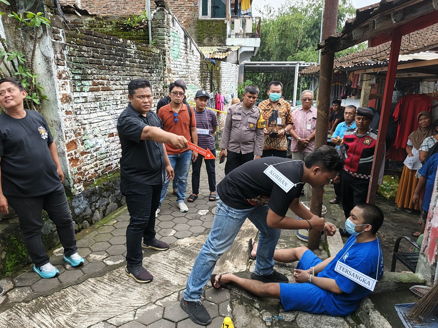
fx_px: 291
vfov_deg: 58.9
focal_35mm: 23
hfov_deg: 73.9
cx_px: 219
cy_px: 164
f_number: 1.8
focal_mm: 5.56
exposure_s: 1/148
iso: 50
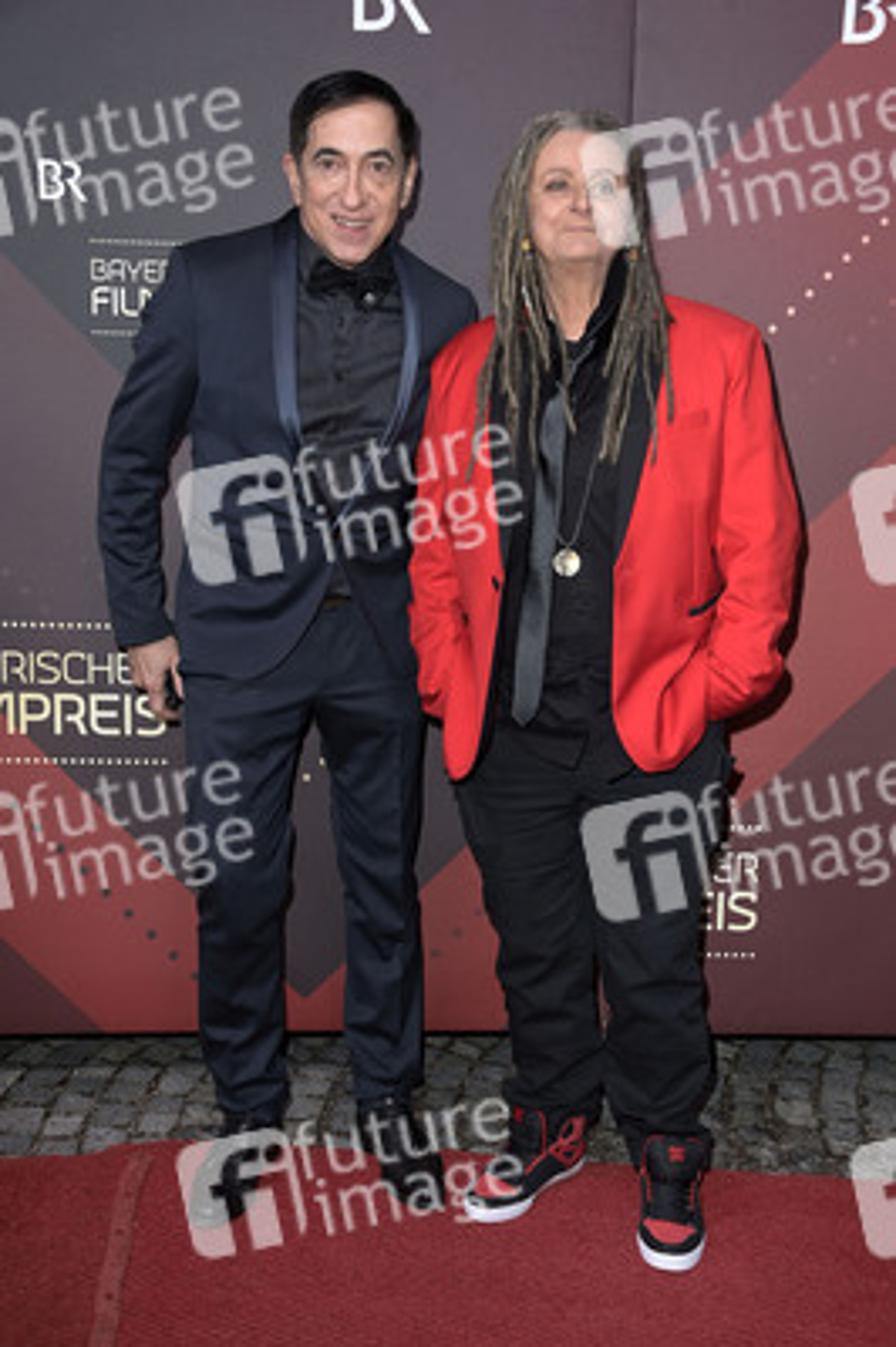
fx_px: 1645
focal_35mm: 44
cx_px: 448
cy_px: 674
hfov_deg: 30.5
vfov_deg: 44.5
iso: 640
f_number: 5.6
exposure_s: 1/250
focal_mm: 44
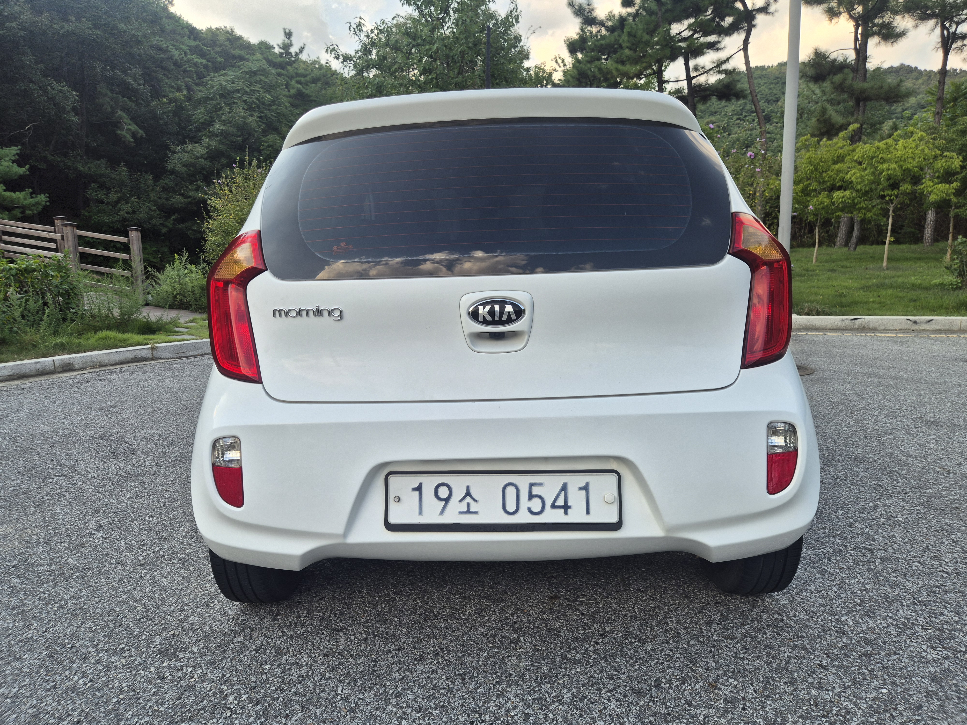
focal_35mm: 23
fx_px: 643
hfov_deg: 73.9
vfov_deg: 58.9
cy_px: 362
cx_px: 484
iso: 25
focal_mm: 5.4
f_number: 1.8
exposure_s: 1/363
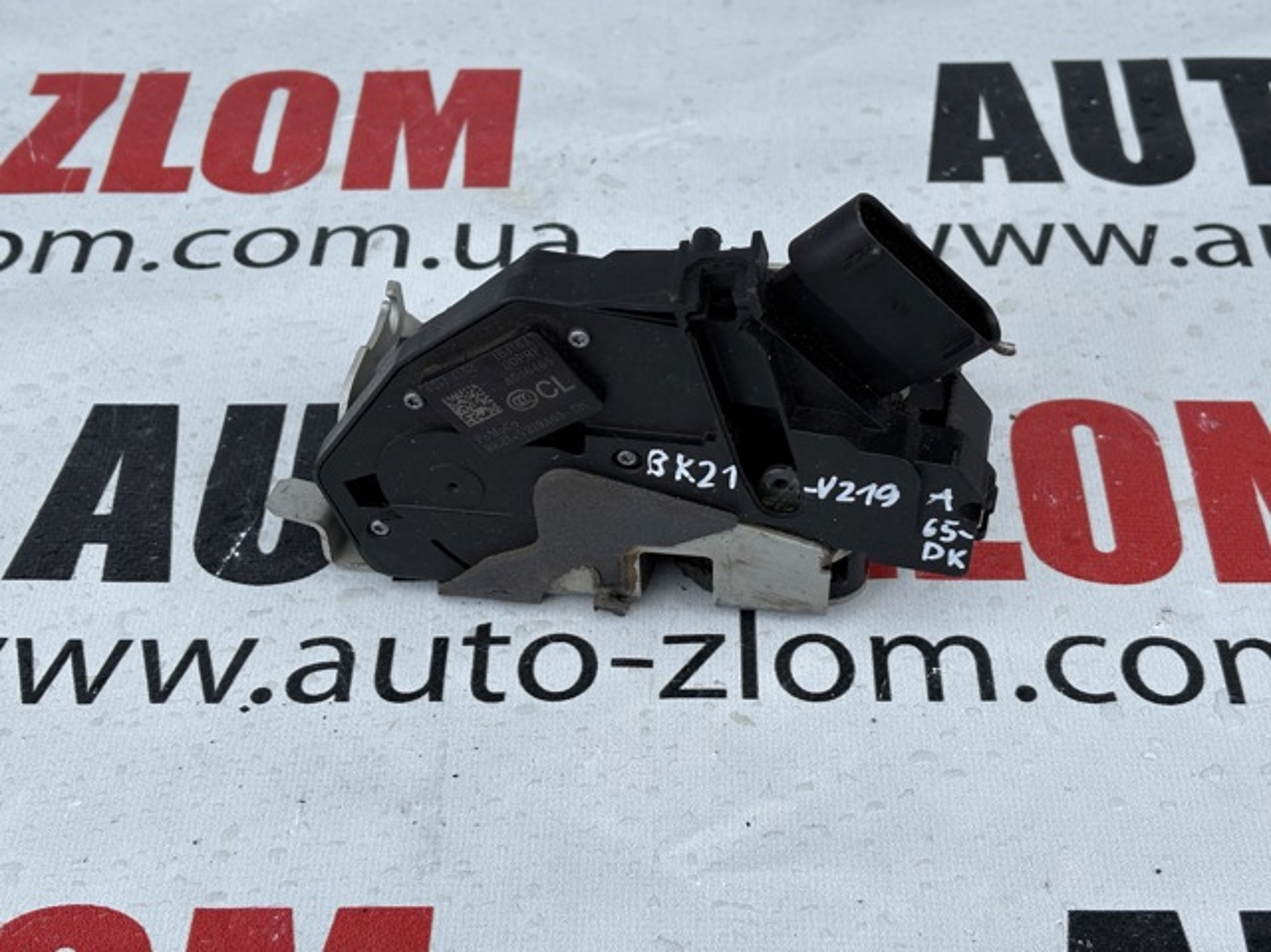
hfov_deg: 36.8
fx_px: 1908
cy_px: 476
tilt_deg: -48.2
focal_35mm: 52
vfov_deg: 28.0
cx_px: 636
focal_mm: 5.96
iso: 32
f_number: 1.6
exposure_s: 1/544
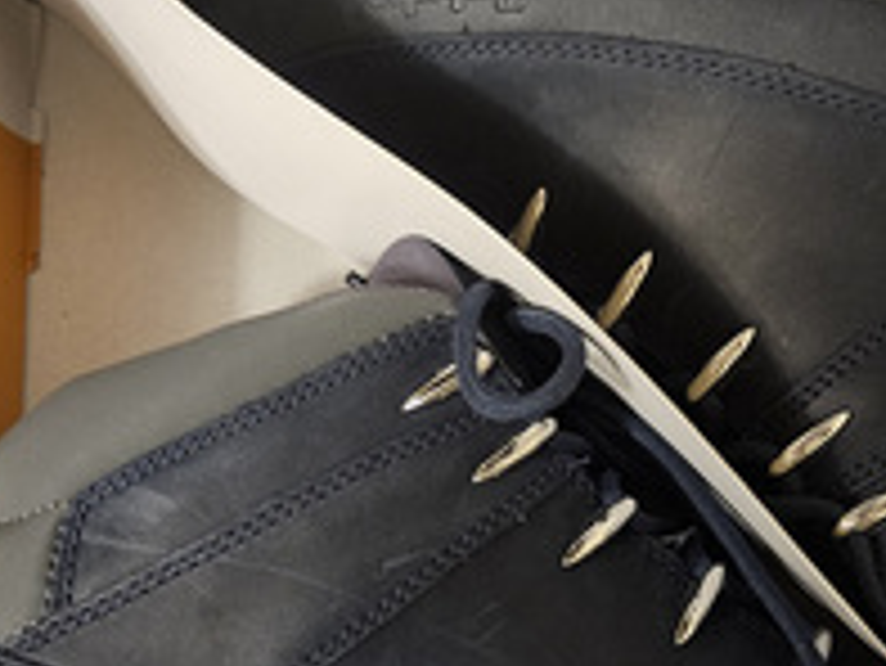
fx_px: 1793
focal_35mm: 70
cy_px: 324
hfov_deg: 27.4
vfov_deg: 21.0
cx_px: 670
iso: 800
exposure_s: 1/25
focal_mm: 5.4
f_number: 1.8
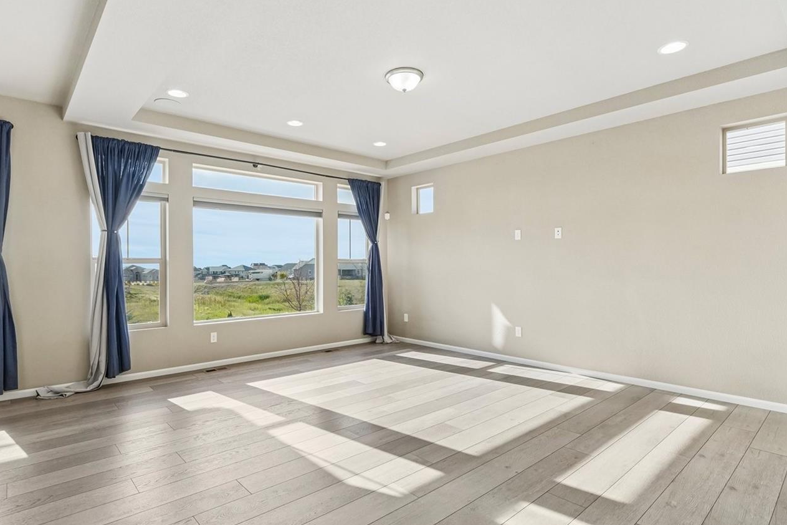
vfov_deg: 64.5
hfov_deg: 86.8
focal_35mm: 19
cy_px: 268
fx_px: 415
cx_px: 371
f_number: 8
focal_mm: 10
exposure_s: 1/100
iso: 800
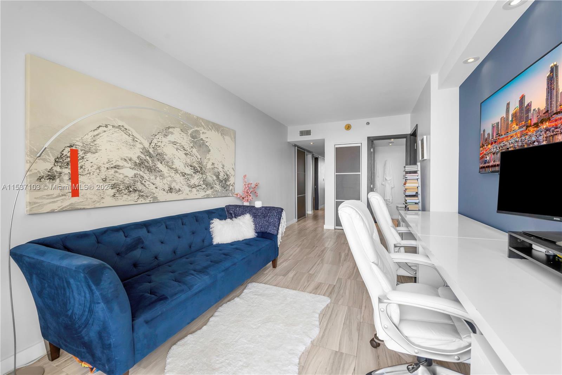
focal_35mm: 14
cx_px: 281
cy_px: 188
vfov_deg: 81.2
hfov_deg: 104.3
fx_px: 218
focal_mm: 14
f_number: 8
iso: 400
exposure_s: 1/20
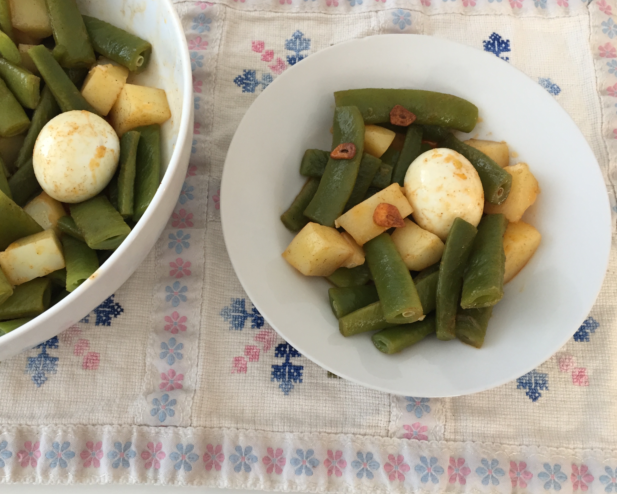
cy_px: 242
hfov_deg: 57.1
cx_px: 283
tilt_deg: -71.4
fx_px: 566
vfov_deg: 47.1
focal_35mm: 31
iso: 125
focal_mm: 4.15
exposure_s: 1/33
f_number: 2.2
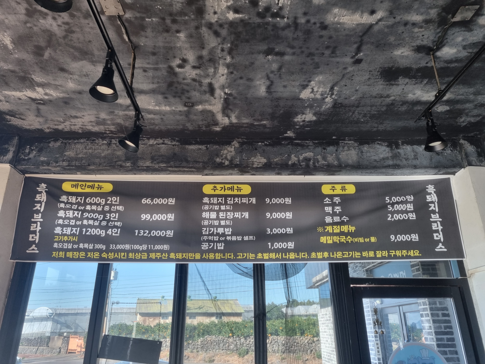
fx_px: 364
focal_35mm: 26
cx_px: 242
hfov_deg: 67.3
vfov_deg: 53.1
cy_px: 182
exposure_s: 1/120
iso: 80
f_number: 1.8
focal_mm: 5.4
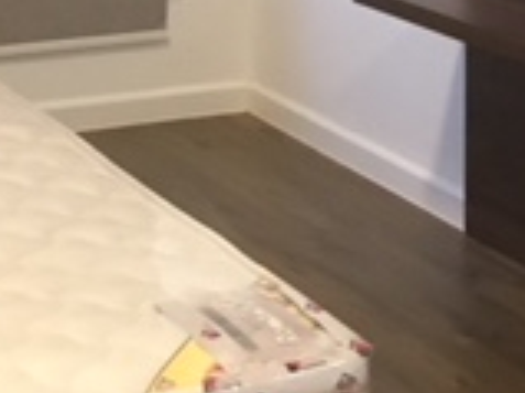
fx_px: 1773
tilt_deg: -0.9
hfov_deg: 16.7
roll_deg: -0.3
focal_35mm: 117
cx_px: 112
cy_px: -330
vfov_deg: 11.6
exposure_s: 1/33
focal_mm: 4.15
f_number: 2.2
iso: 160
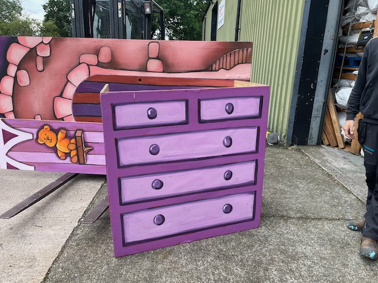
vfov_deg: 53.1
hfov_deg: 67.3
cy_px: 142
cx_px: 189
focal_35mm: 26
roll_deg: -0.8
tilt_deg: -17.4
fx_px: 284
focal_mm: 4.2
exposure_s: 1/121
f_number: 1.6
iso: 32
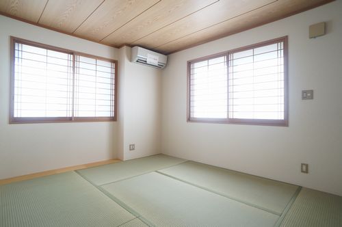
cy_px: 114
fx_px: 228
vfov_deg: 53.0
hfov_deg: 73.8
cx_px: 171
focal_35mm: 24
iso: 320
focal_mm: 16
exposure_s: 1/60
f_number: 4
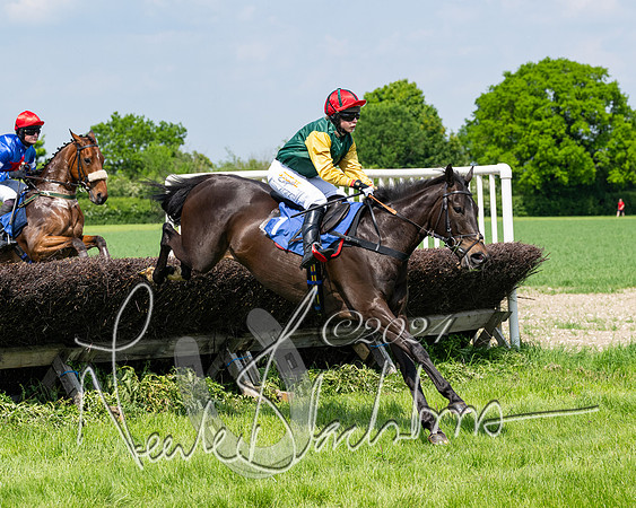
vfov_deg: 13.1
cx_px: 225
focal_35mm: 118
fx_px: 2221
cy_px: 247
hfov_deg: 16.3
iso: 400
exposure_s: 1/3200
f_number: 4
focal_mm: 70
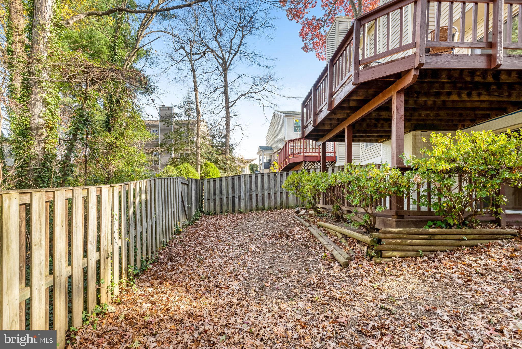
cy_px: 174
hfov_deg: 96.7
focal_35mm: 16
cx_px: 261
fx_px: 232
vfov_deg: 73.8
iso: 400
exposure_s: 1/250
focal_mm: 16
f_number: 8
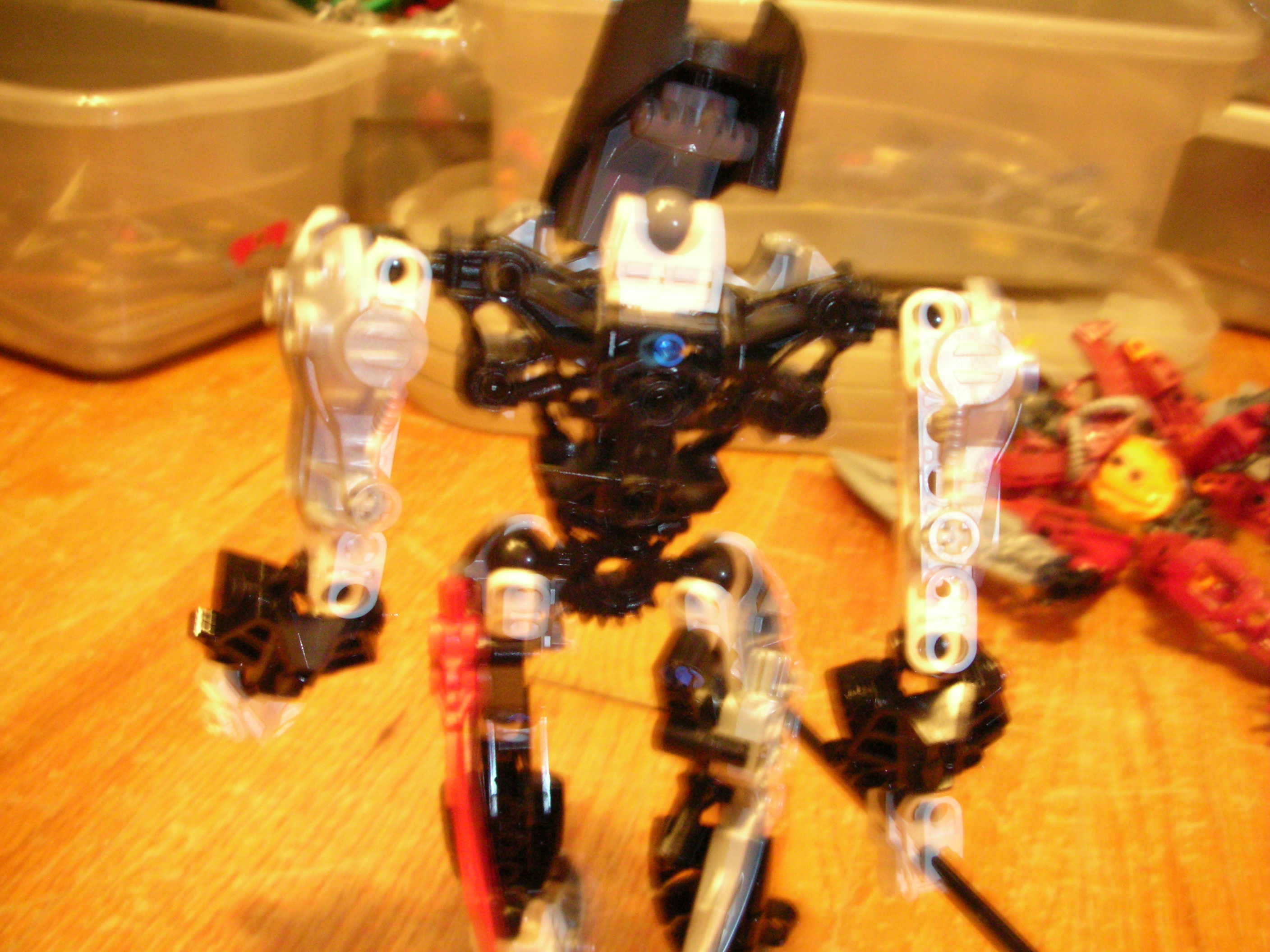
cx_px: 635
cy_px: 476
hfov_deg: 52.6
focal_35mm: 35
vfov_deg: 40.7
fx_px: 1284
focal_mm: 5.8
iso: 200
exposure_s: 1.76
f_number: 3
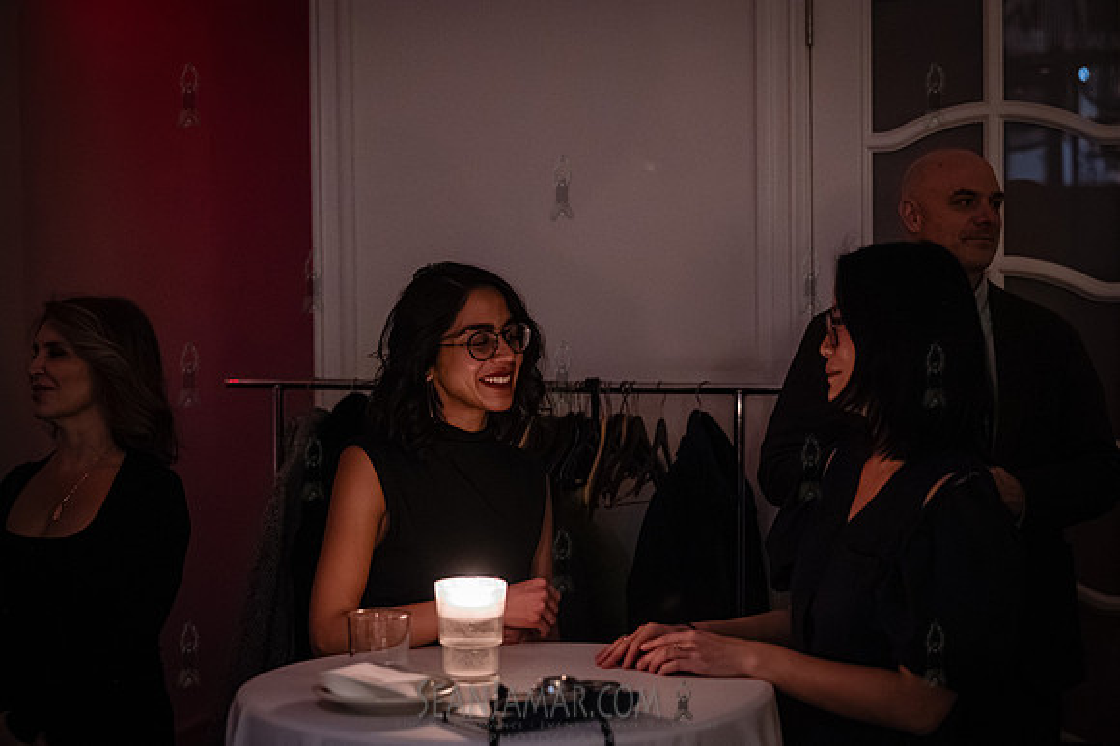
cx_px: 560
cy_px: 373
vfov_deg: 22.5
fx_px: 1876
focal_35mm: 60
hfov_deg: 33.2
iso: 16000
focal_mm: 59
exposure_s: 1/160
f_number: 2.8
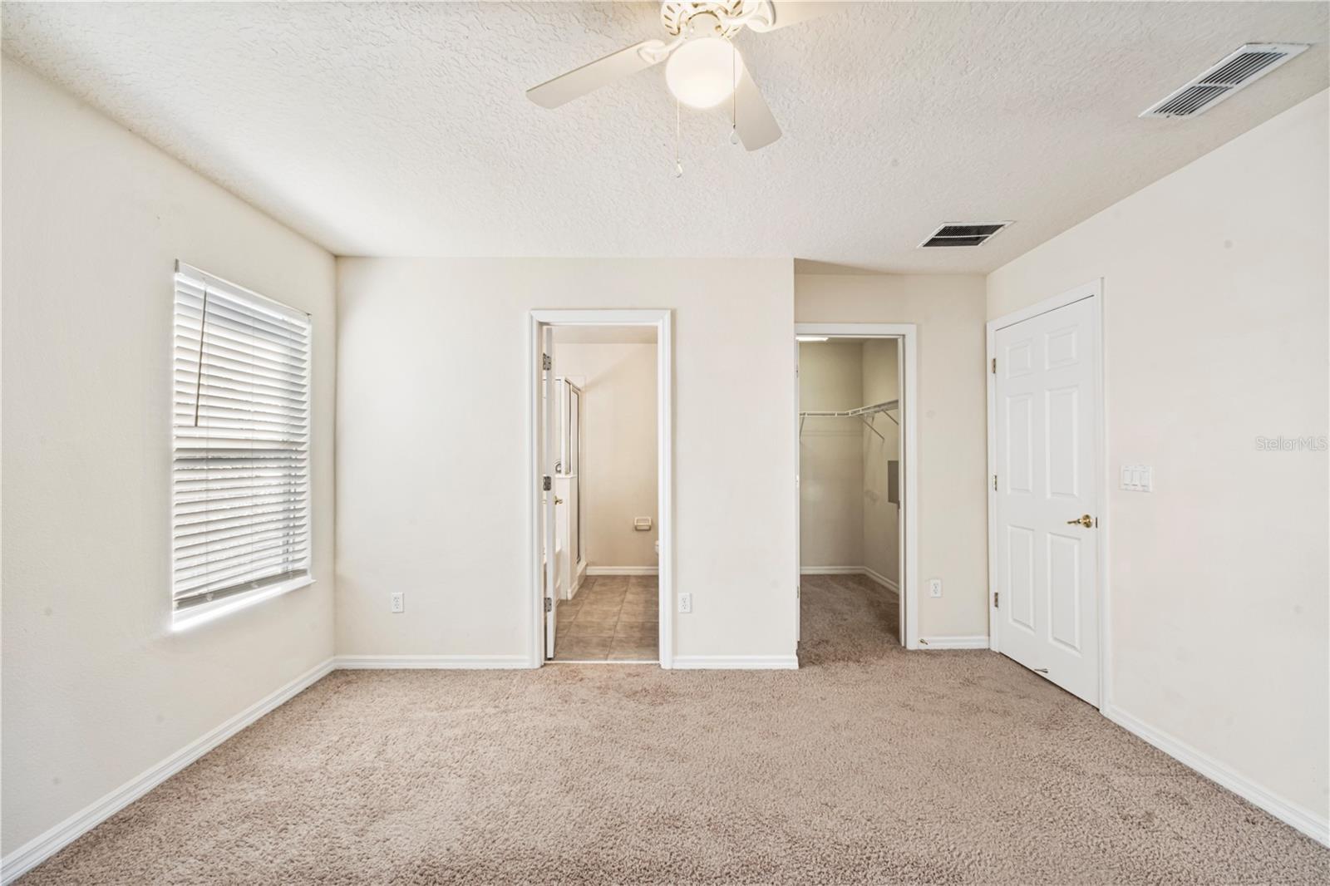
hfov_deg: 100.4
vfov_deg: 77.3
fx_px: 554
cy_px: 443
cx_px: 665
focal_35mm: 15
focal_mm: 10
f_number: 22
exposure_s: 1/2
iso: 200
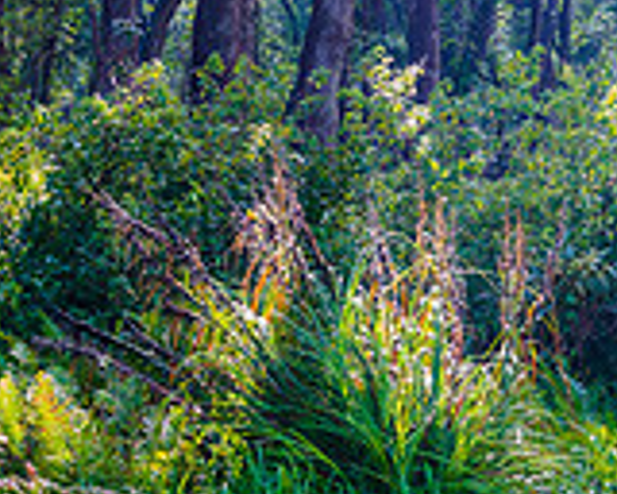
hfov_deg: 10.9
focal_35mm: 176
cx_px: 20
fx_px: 3214
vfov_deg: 8.8
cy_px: 54
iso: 200
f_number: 8
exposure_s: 1/20
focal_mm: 50
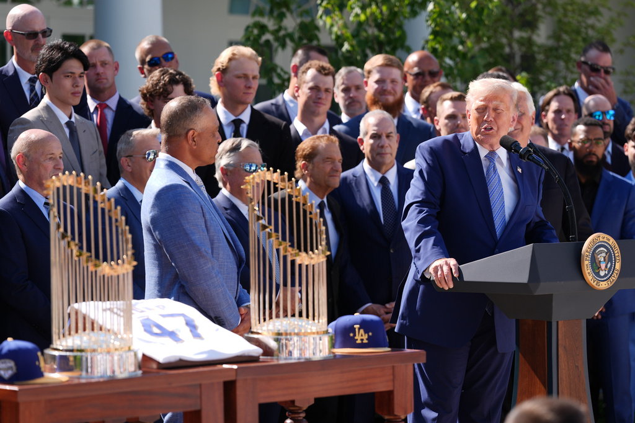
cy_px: 212
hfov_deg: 14.4
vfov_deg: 9.6
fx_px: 2521
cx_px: 318
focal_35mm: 143
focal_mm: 143
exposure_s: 1/1250
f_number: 3.5
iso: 125
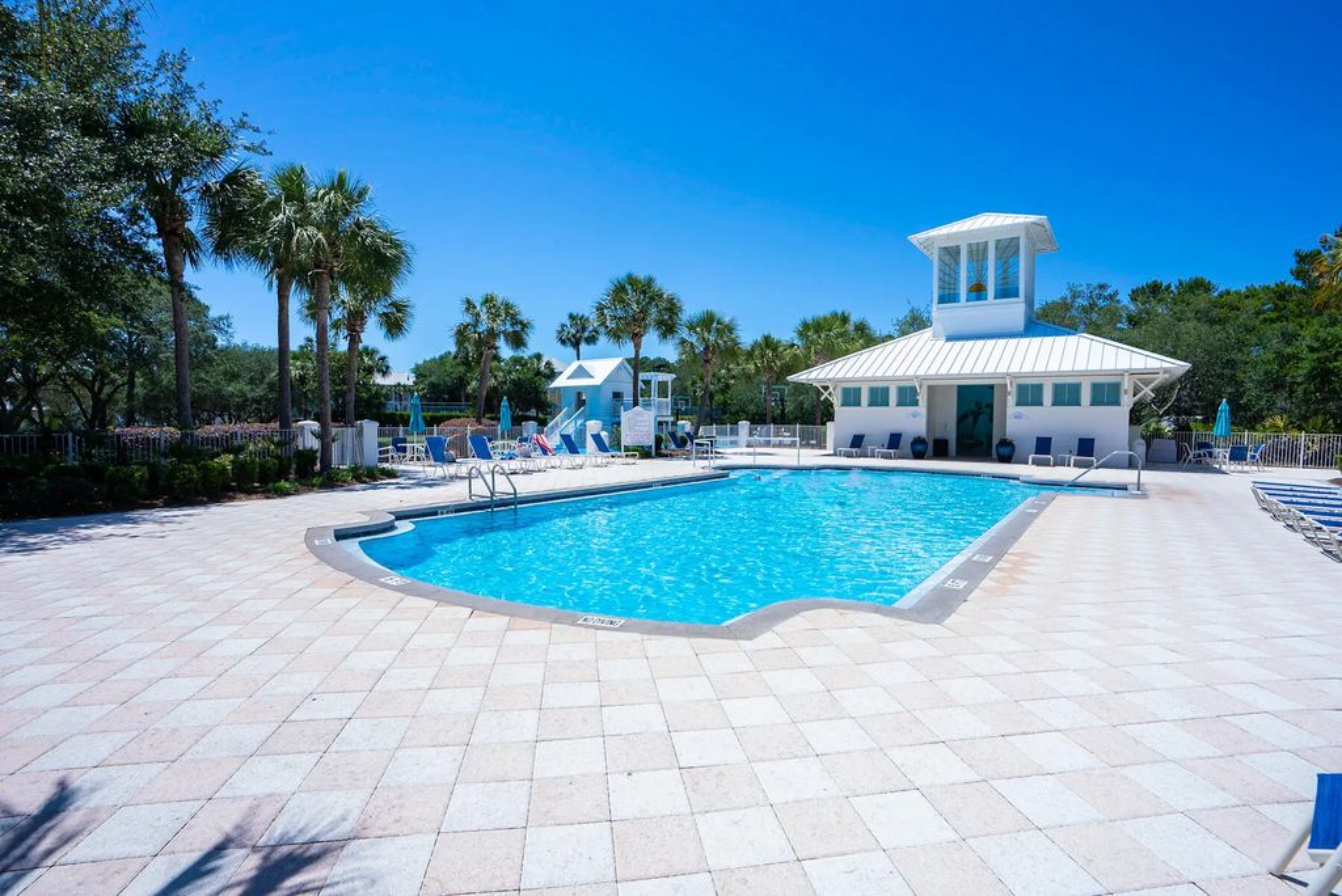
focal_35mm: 16
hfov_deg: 96.7
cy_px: 448
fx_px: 597
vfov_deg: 73.8
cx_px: 671
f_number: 8
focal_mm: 16
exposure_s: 1/160
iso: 64
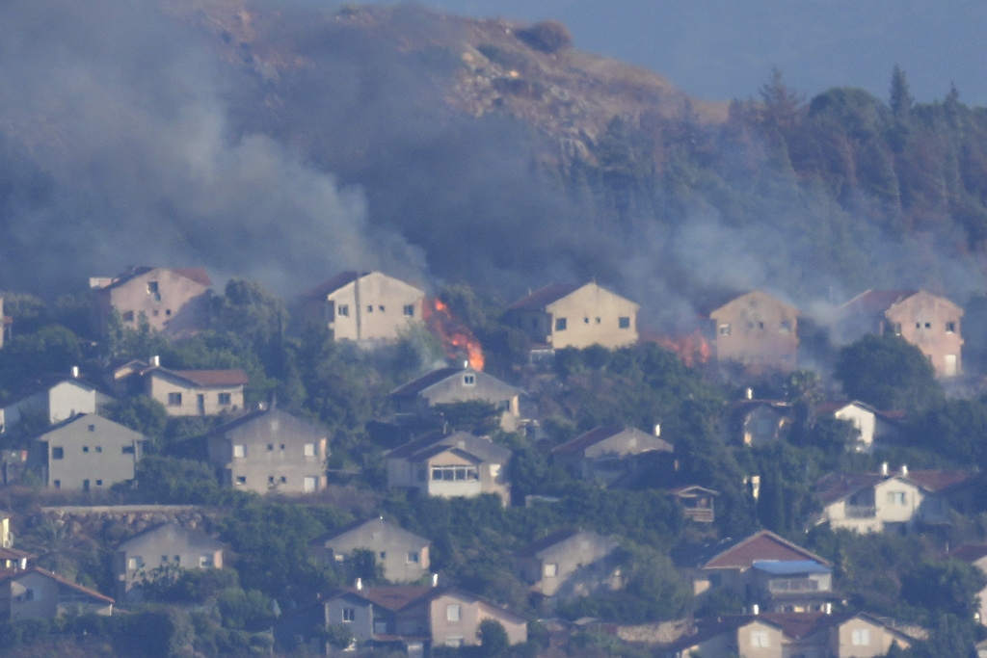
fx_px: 16451
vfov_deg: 2.3
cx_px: 494
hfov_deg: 3.4
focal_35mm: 600
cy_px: 329
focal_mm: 600
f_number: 4
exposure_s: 1/2000
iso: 200
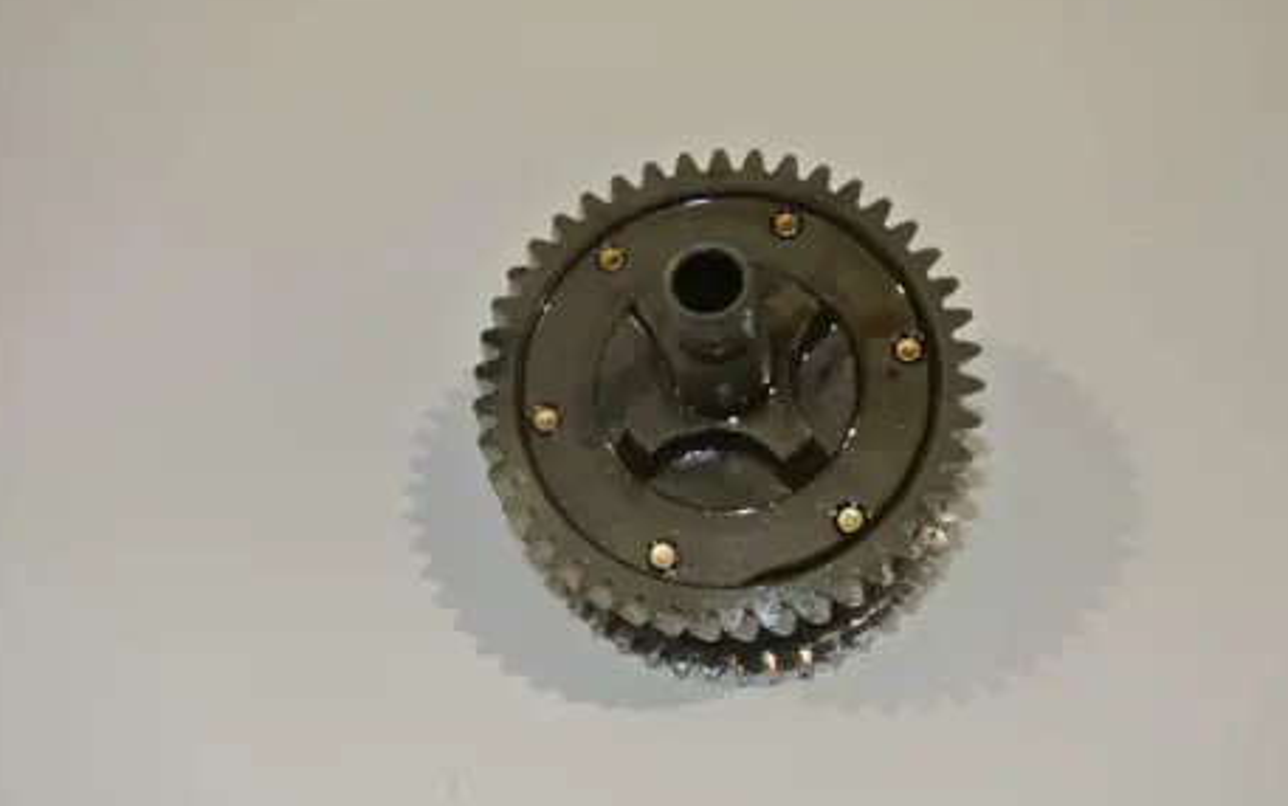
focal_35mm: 42
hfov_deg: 47.1
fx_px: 1475
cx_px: 693
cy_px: 440
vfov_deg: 30.6
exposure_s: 1/60
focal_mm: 13.1
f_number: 4.5
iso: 200
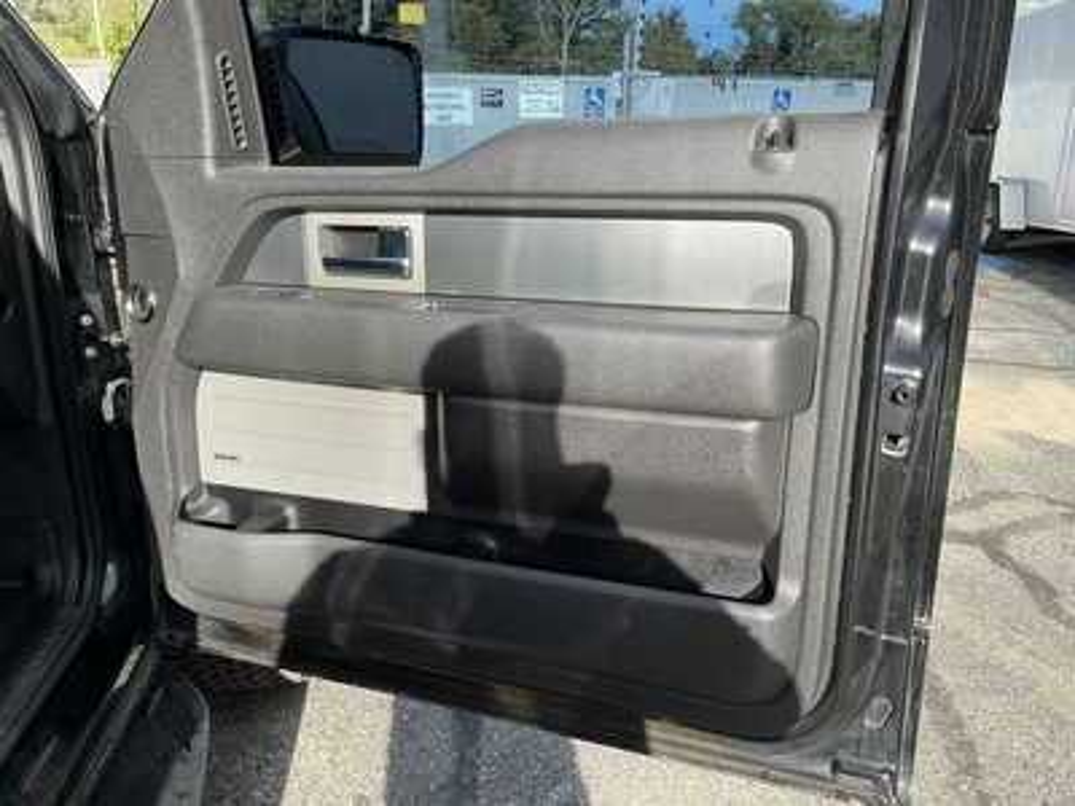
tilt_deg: -19.5
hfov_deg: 63.4
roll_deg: -1.6
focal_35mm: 28
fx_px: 870
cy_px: 403
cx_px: 538
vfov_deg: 49.7
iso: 25
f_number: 1.8
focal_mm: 3
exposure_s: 1/412
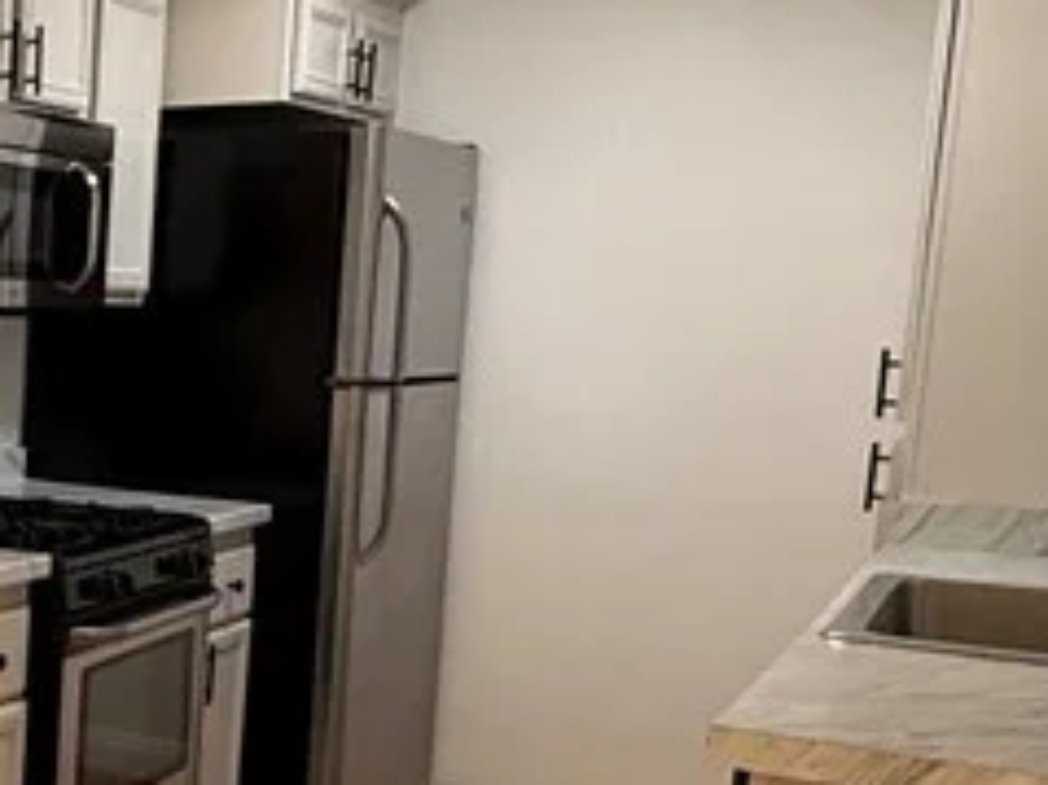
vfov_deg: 24.3
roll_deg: -1.5
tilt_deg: -7.4
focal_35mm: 60
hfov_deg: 25.5
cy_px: 526
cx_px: -456
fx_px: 1816
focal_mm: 2.22
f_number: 2.2
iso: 250
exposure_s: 1/120
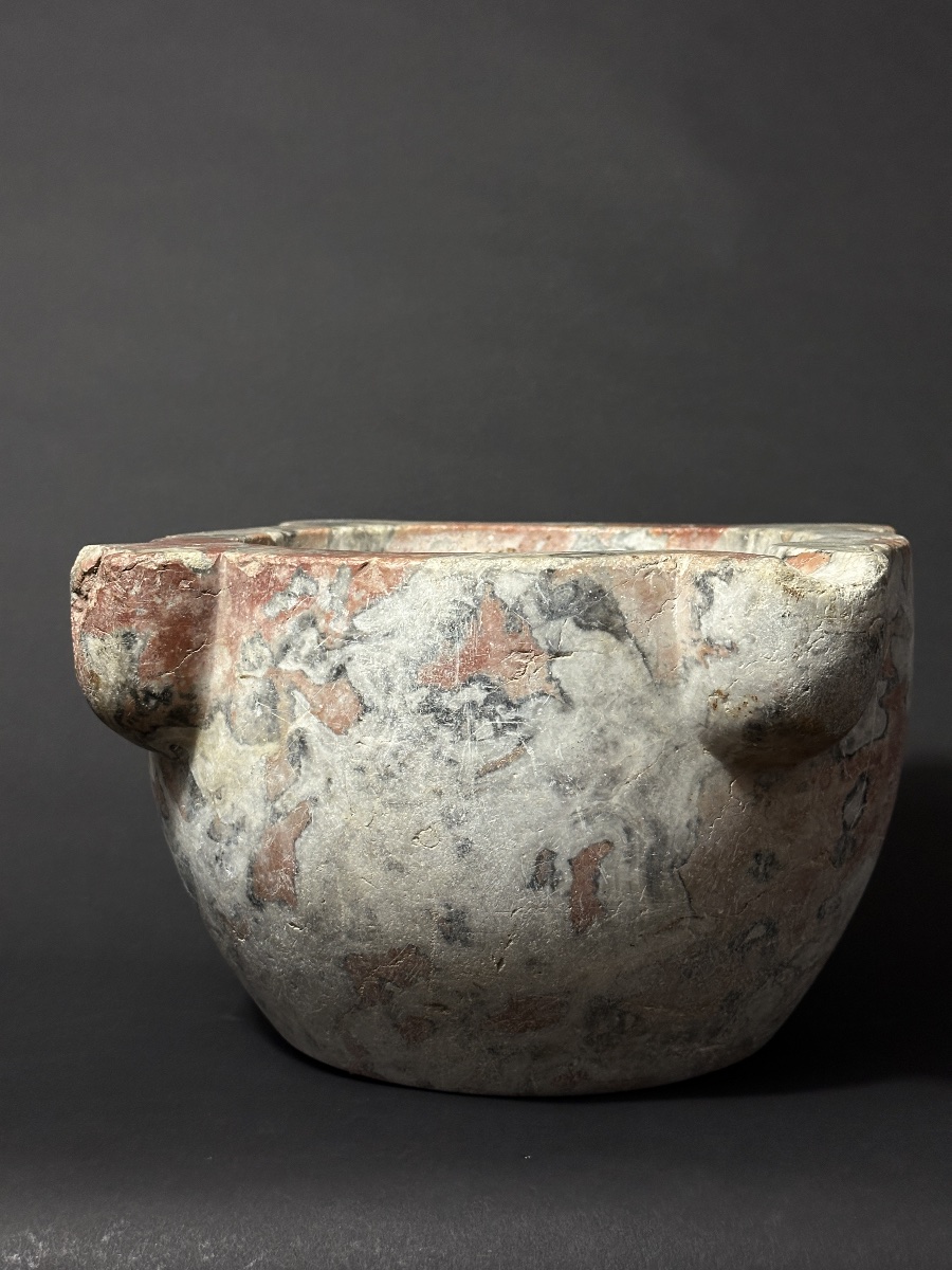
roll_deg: -0.8
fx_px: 1760
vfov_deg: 39.7
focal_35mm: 48
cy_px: 635
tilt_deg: -6.3
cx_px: 476
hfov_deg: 30.3
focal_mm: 6.86
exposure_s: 1/50
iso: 160
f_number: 1.78
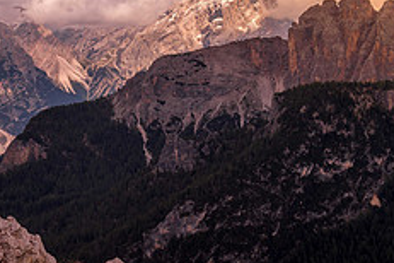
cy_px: 81
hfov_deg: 15.9
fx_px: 1401
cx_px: 104
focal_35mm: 128
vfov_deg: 10.7
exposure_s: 1/125
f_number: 6.3
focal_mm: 34
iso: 100
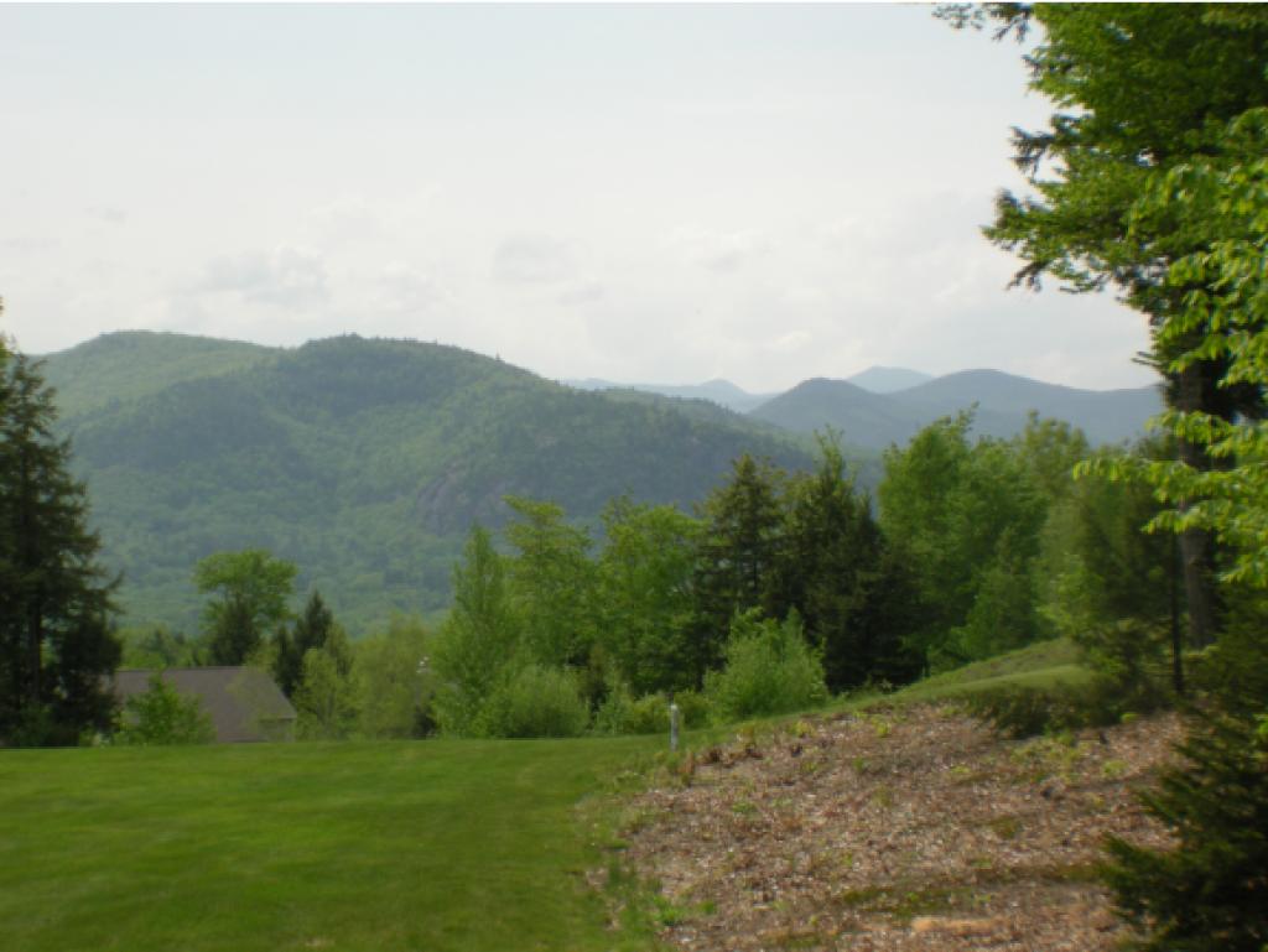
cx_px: 634
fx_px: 4618
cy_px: 476
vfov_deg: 11.8
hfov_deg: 15.6
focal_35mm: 126
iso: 86
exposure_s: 1/322
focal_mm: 26.3
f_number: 5.8
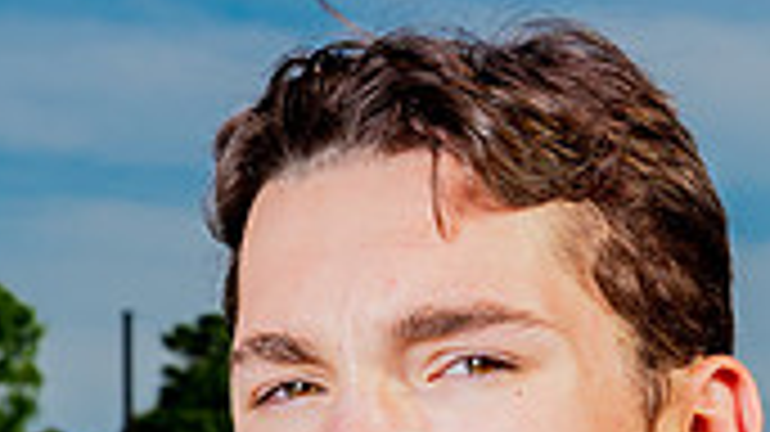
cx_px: 453
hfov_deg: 8.7
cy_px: 1004
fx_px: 5061
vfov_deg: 4.8
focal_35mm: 248
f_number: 11
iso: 200
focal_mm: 57
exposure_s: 1/200
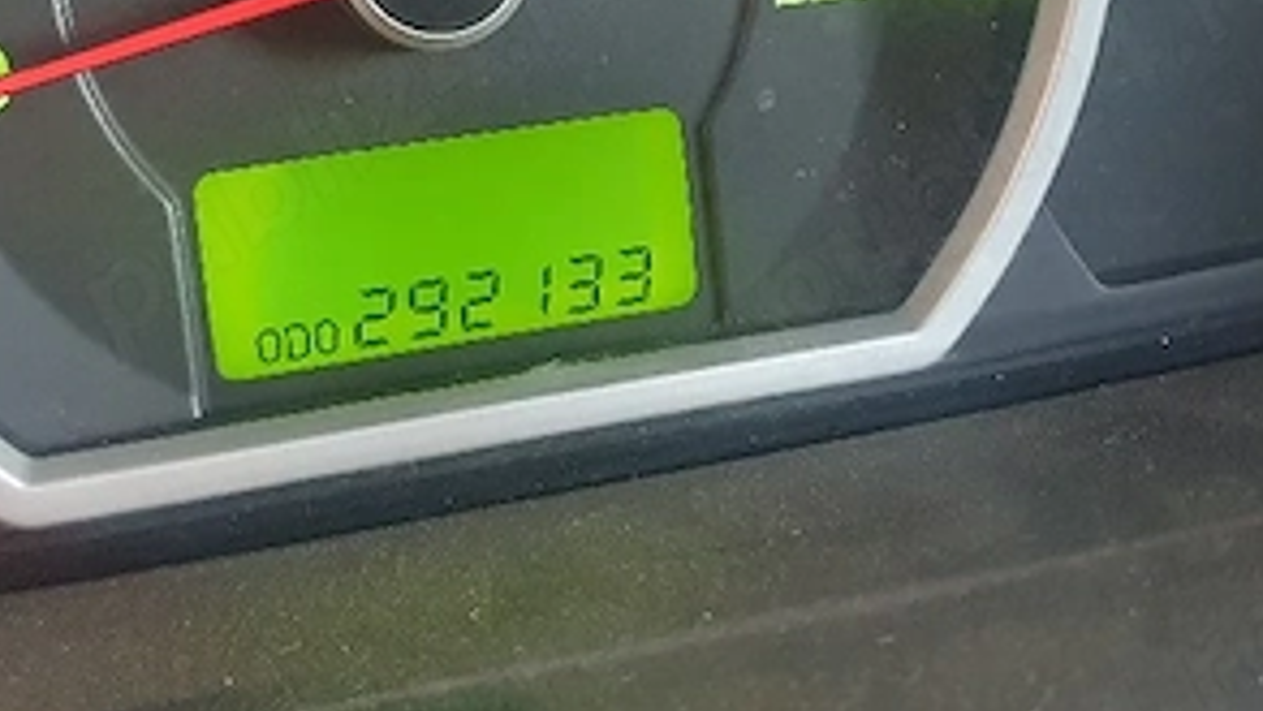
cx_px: 530
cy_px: 151
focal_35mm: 58
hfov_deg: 35.9
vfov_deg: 20.5
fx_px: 1943
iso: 500
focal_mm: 4.32
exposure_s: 1/50
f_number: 1.5
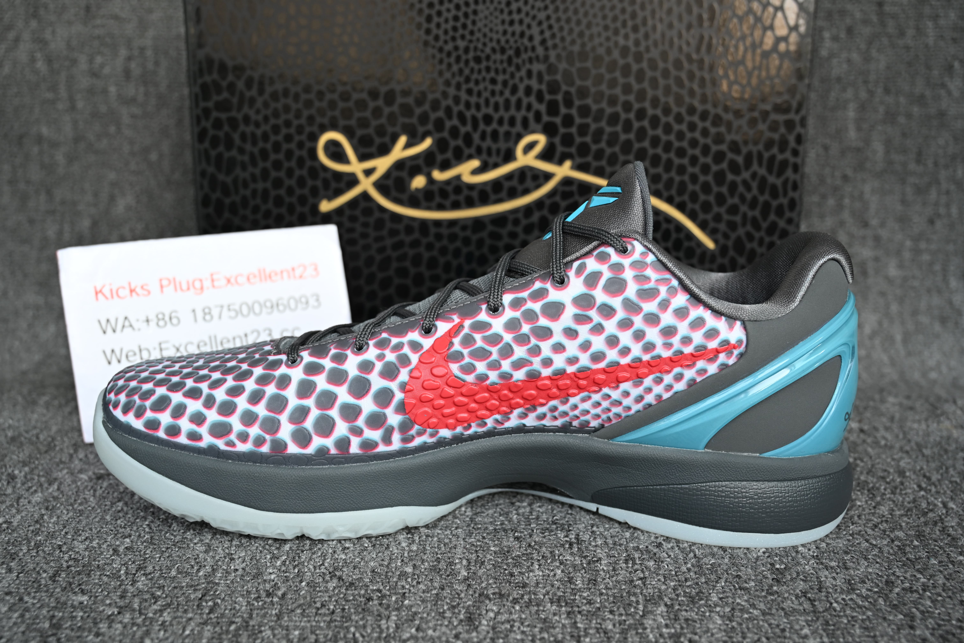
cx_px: 482
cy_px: 322
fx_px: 924
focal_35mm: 34
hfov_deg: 55.1
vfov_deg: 38.4
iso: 400
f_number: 5.6
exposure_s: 1/125
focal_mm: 34.5
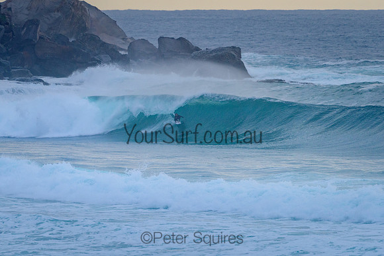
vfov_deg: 3.1
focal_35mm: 441
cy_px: 113
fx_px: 4710
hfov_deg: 4.7
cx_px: 177
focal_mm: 360
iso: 800
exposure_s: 1/2000
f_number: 5.6
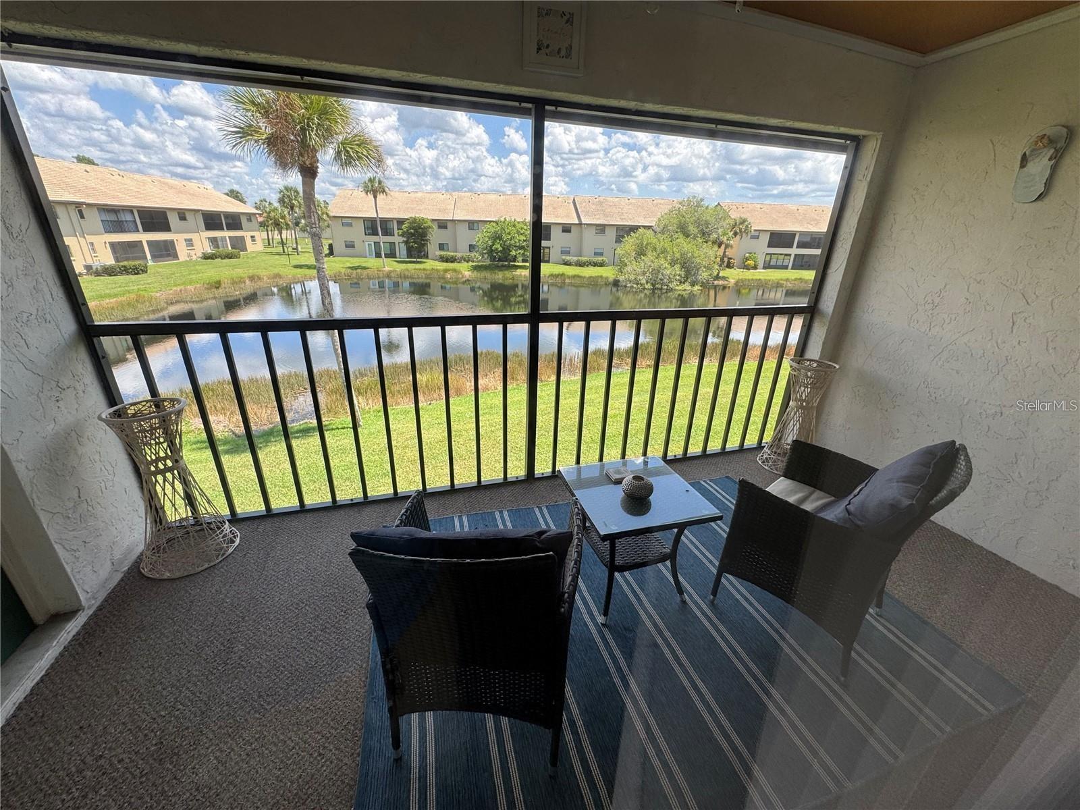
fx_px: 437
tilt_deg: -22.7
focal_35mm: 14
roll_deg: -2.3
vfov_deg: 85.7
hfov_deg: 102.1
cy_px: 405
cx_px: 540
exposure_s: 1/335
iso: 40
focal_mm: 2.22
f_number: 2.2
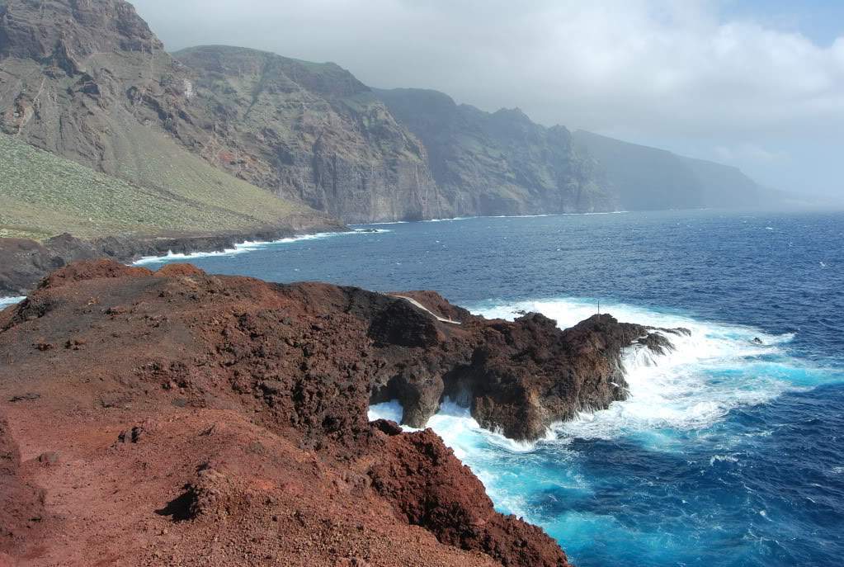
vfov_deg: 48.1
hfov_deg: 67.3
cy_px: 284
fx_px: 634
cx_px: 422
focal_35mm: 27
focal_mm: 18
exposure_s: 1/250
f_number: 10
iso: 180
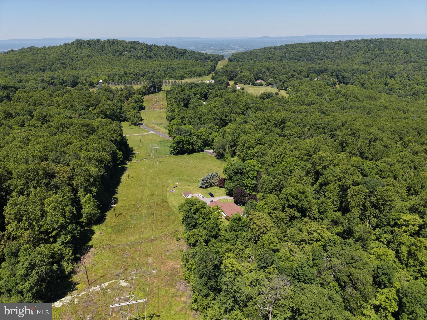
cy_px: 160
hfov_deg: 71.6
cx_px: 214
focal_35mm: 24
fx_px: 296
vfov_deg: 56.8
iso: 200
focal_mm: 8.67
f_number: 1.8
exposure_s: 1/4000
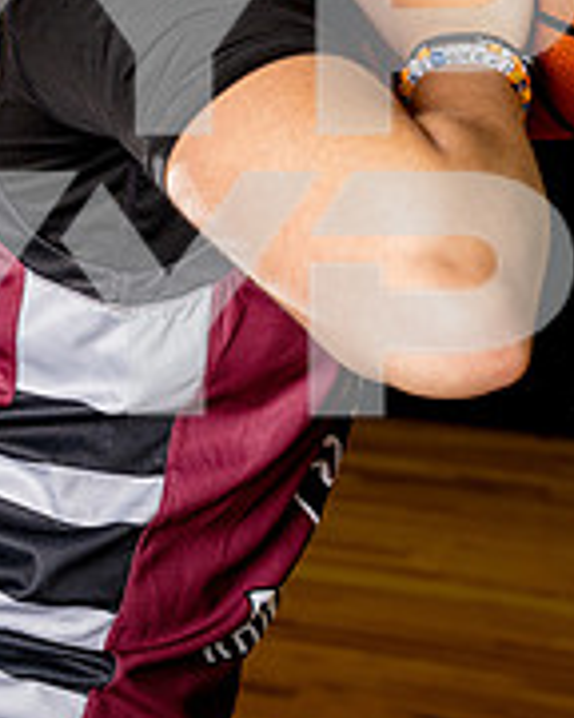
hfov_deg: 13.3
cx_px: 271
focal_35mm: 116
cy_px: 16
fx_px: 2463
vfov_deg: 16.3
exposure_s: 1/200
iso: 640
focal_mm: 49.5
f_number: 5.6
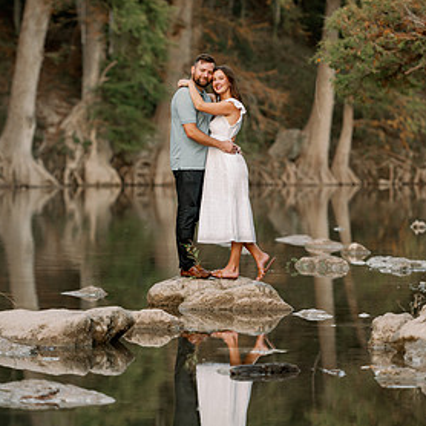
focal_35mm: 186
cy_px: 230
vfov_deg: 9.4
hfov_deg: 9.4
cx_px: 213
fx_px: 2590
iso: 320
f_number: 2.8
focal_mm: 135
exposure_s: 1/160
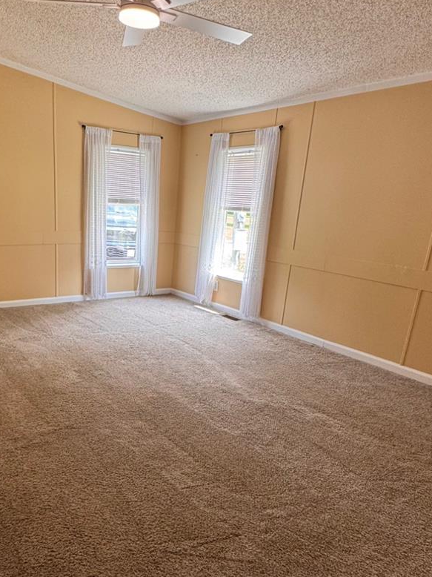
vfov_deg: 64.9
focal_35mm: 27
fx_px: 450
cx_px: 137
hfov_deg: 50.2
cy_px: 339
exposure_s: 1/99
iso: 100
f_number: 2.2
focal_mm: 2.22
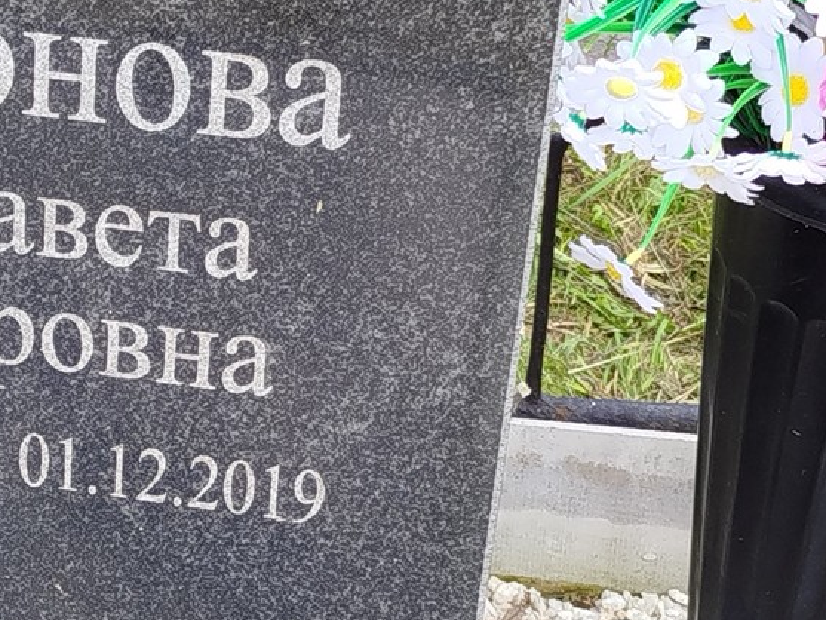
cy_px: 322
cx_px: -27
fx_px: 2960
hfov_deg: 15.6
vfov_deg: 12.0
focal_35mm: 124
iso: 50
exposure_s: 1/142
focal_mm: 5.31
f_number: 1.7
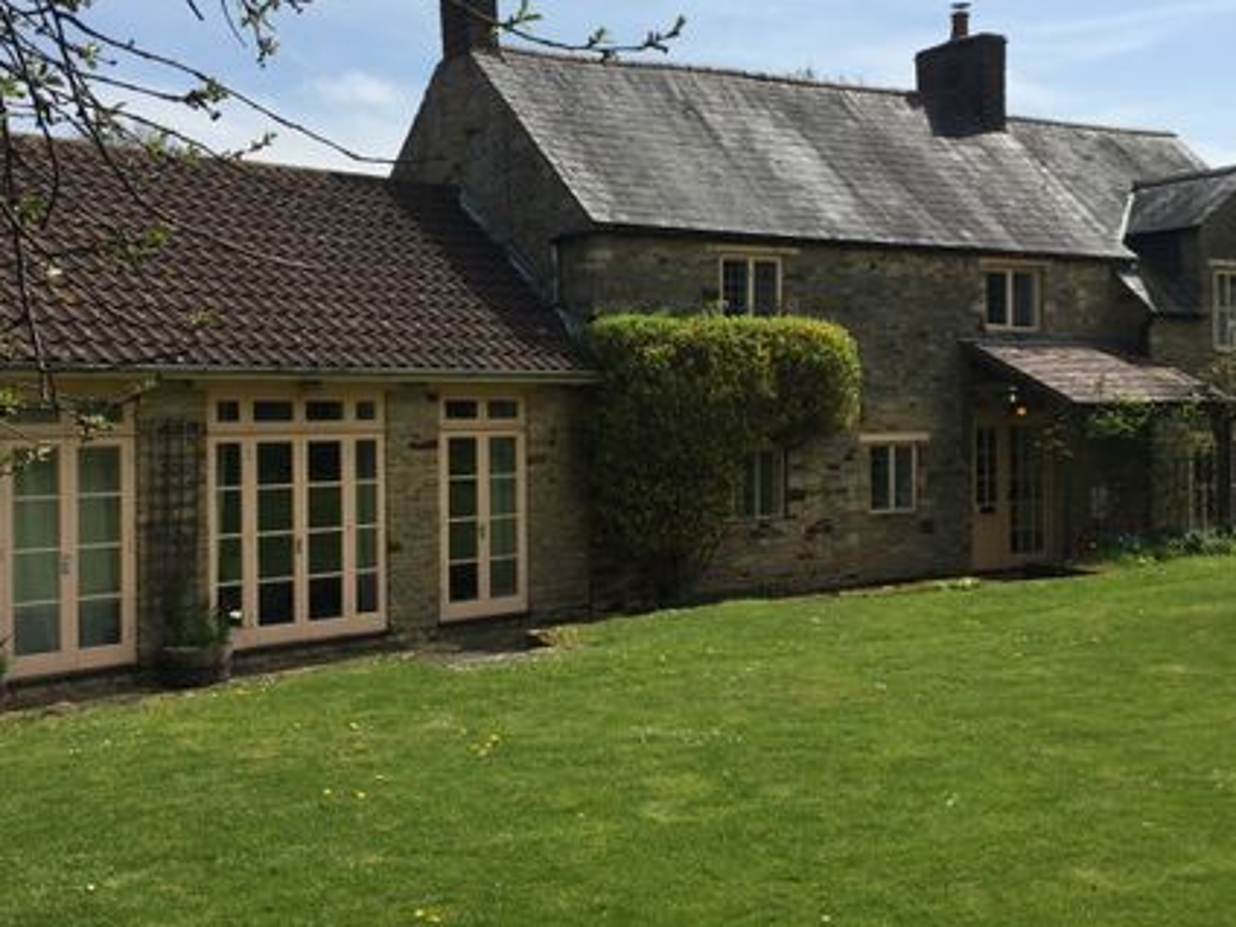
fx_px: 1464
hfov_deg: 45.8
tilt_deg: -2.4
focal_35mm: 41
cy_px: 420
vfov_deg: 35.1
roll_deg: -0.6
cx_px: 595
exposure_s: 1/3049
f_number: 2.2
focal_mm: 4.15
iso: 32
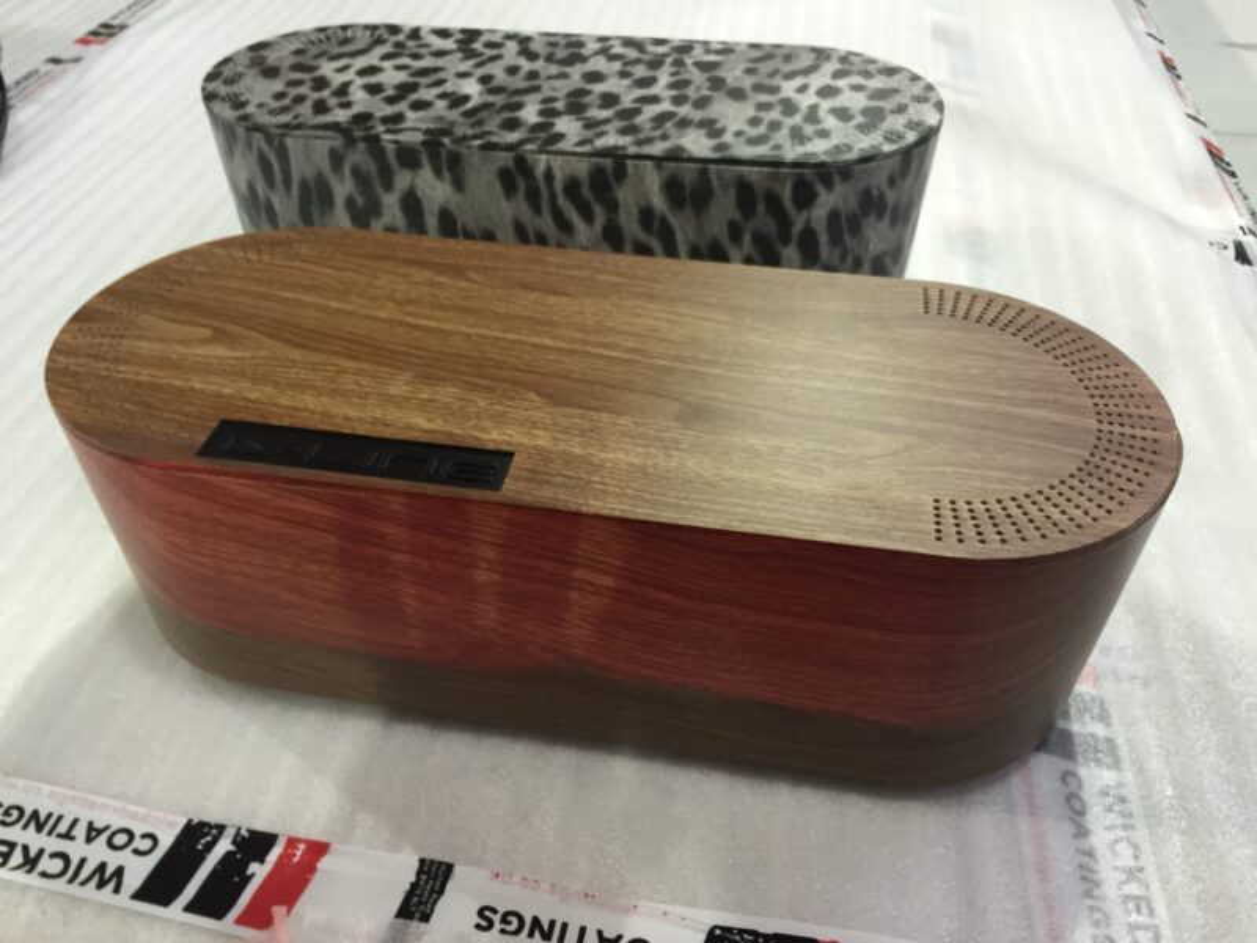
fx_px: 1053
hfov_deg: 61.7
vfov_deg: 48.2
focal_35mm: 29
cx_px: 628
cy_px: 472
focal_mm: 4.15
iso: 125
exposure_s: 1/33
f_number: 2.2
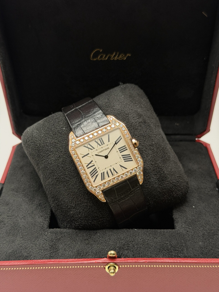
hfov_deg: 30.3
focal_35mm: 48
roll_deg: +0.1
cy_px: 146
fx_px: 405
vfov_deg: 39.7
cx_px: 110
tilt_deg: -32.7
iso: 100
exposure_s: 1/60
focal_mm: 6.76
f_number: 1.78
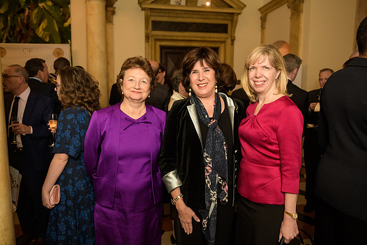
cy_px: 122
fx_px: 275
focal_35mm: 27
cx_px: 184
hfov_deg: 67.4
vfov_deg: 48.0
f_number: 3.2
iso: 1000
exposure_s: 1/125
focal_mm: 27
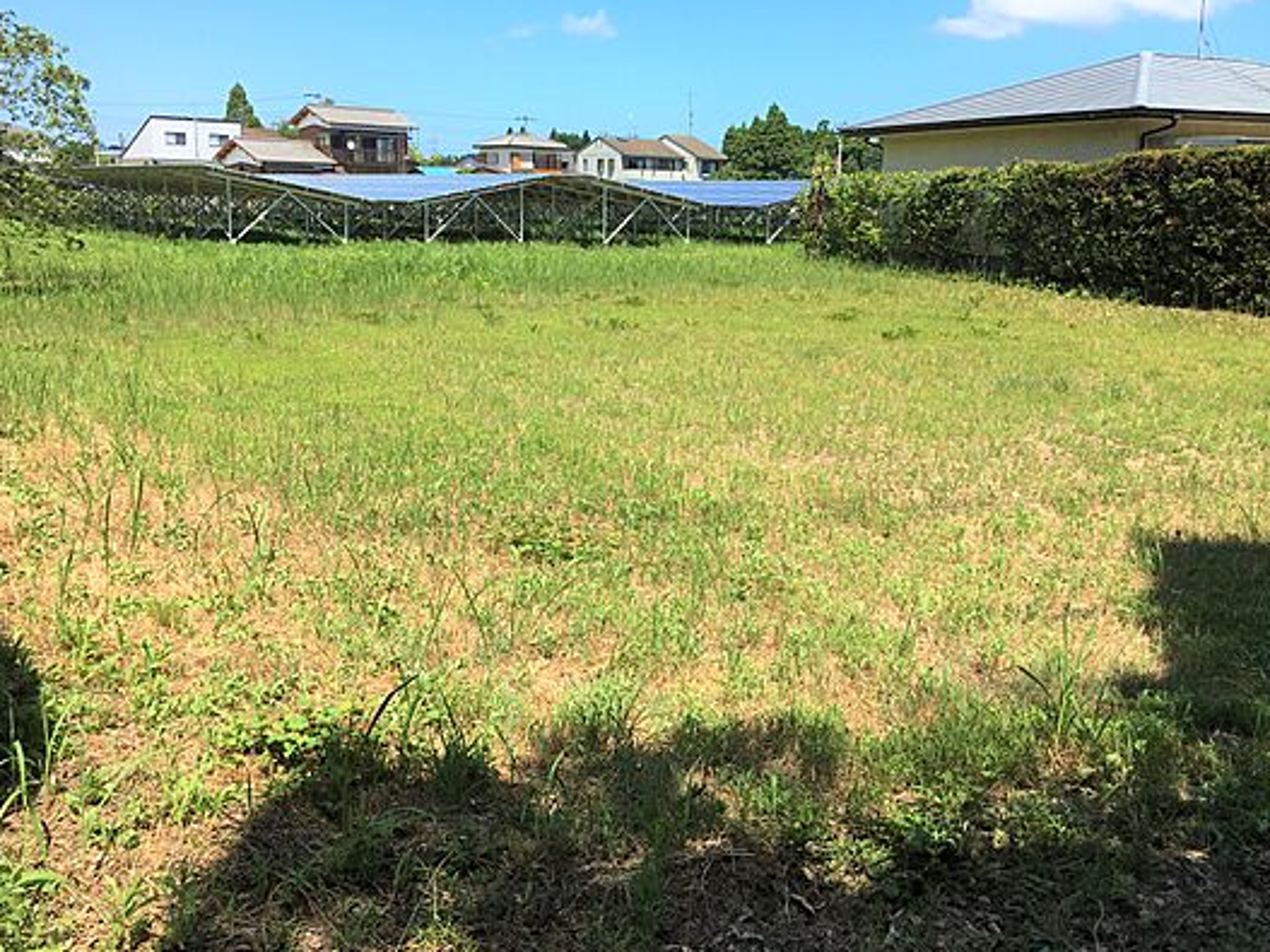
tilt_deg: -11.9
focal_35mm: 33
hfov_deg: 55.4
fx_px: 1210
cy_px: 436
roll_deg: -1.6
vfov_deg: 42.9
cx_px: 629
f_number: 2.2
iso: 25
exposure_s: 1/1425
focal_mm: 4.15
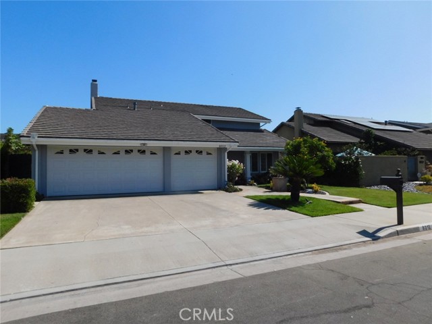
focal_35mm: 23
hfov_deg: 73.9
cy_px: 162
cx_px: 216
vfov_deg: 58.9
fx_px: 287
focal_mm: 4
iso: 125
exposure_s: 1/640
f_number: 6
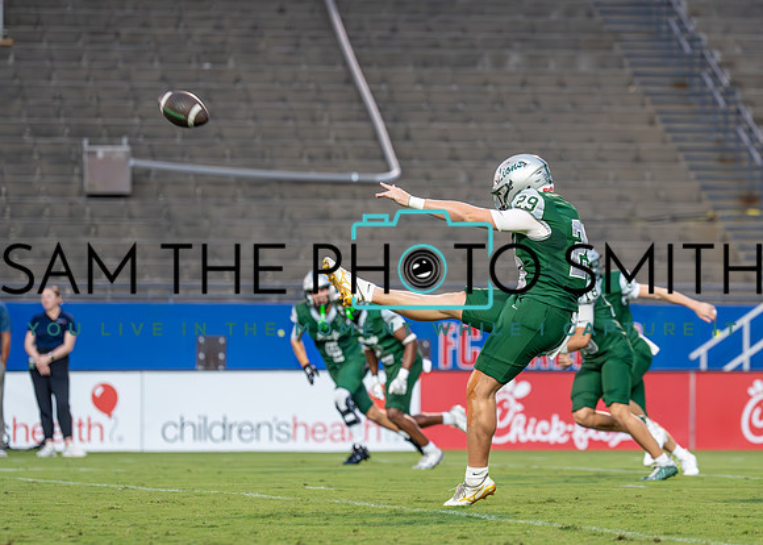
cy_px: 303
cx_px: 489
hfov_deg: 7.4
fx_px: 5933
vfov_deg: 5.3
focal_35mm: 274
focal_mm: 155
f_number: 2.8
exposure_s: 1/1600
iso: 2000
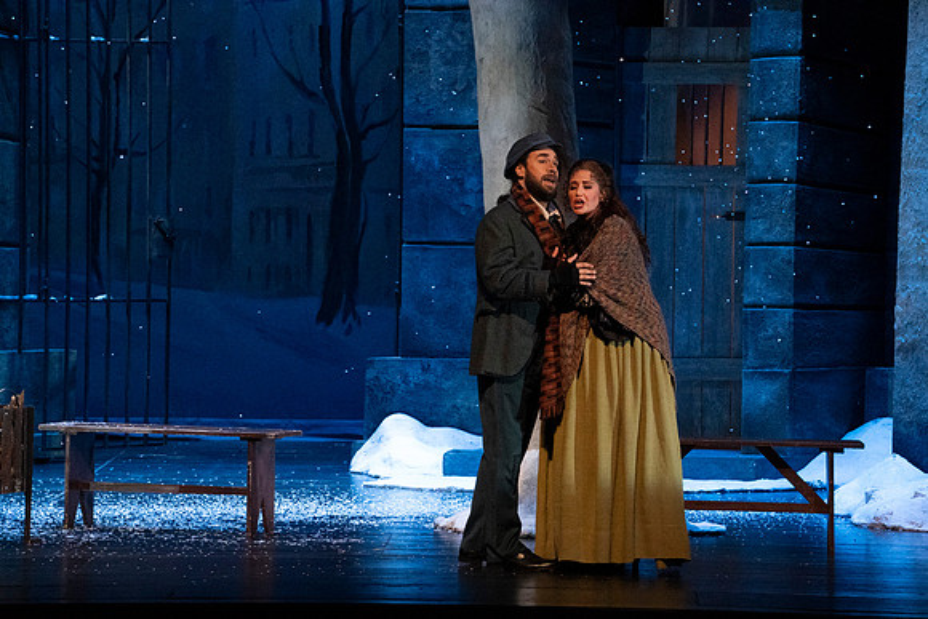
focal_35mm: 200
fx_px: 5157
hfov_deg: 10.3
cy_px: 310
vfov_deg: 6.9
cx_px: 464
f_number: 11
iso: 20000
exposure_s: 1/320
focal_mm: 200
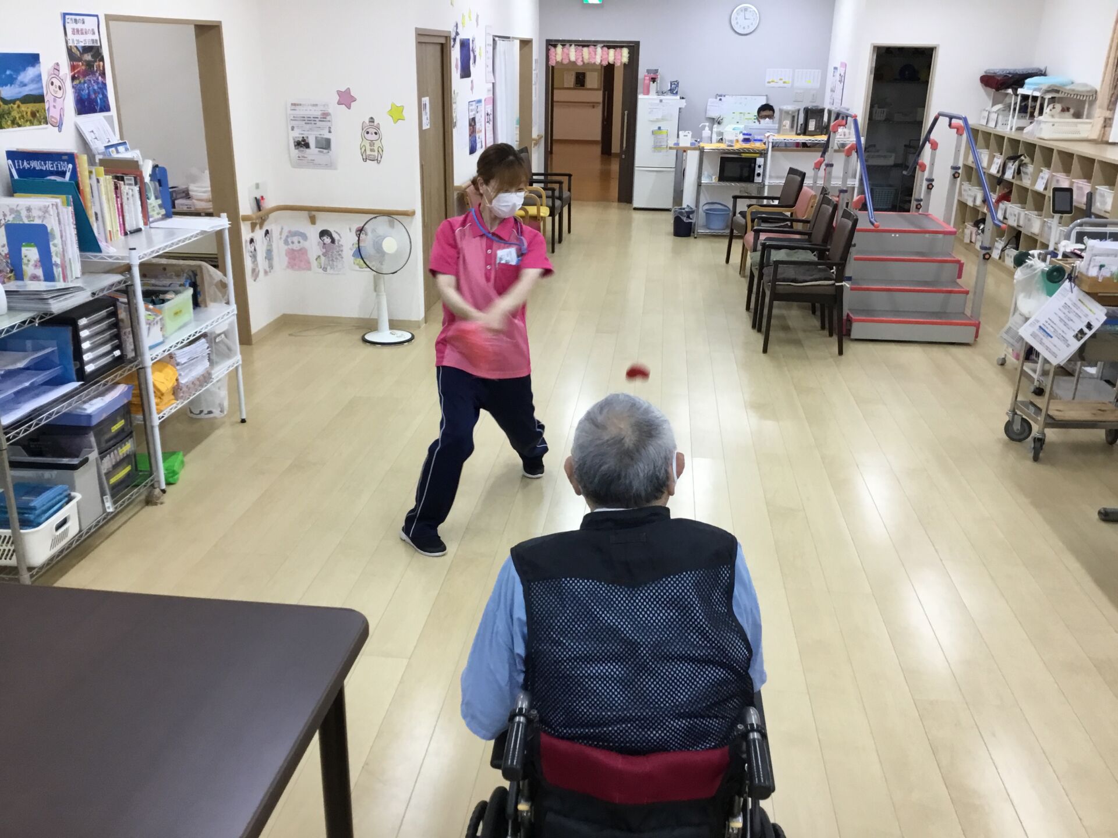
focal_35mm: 31
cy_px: 419
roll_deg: -1.0
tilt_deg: -19.5
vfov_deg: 45.4
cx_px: 559
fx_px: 1001
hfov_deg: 58.4
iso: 40
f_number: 2.4
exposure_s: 1/30
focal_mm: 3.3
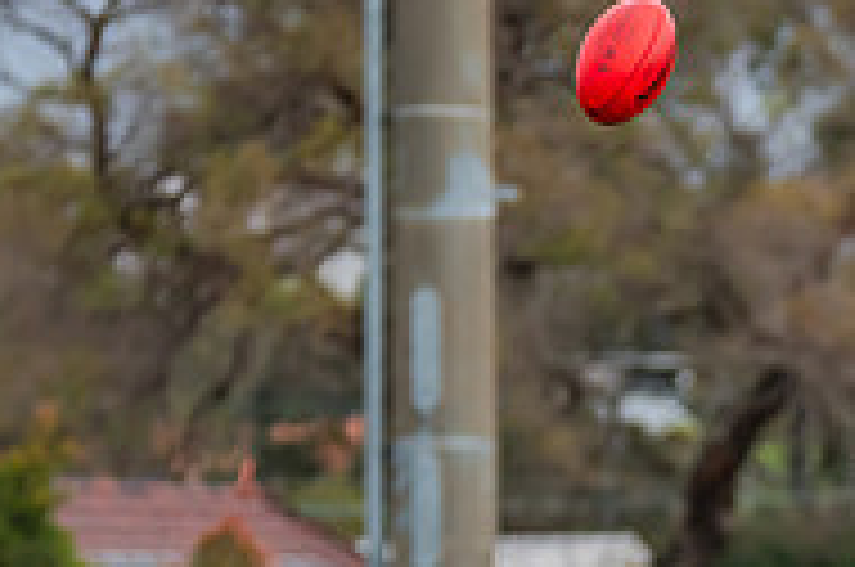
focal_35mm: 1025
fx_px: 24302
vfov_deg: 1.3
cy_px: 654
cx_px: 1117
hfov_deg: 2.0
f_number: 7.1
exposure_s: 1/1600
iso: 800
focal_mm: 280
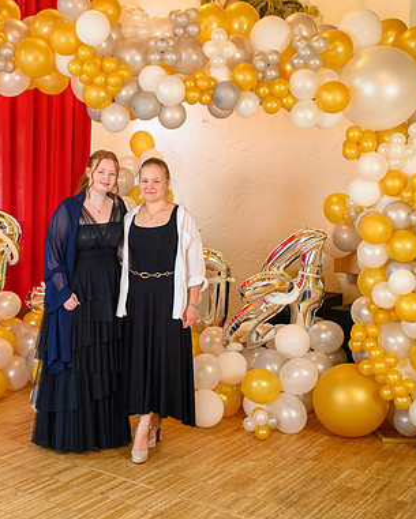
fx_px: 769
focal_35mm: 50
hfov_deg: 30.0
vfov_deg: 37.3
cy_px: 262
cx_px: 127
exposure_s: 1/100
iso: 1250
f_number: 3.5
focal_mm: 35
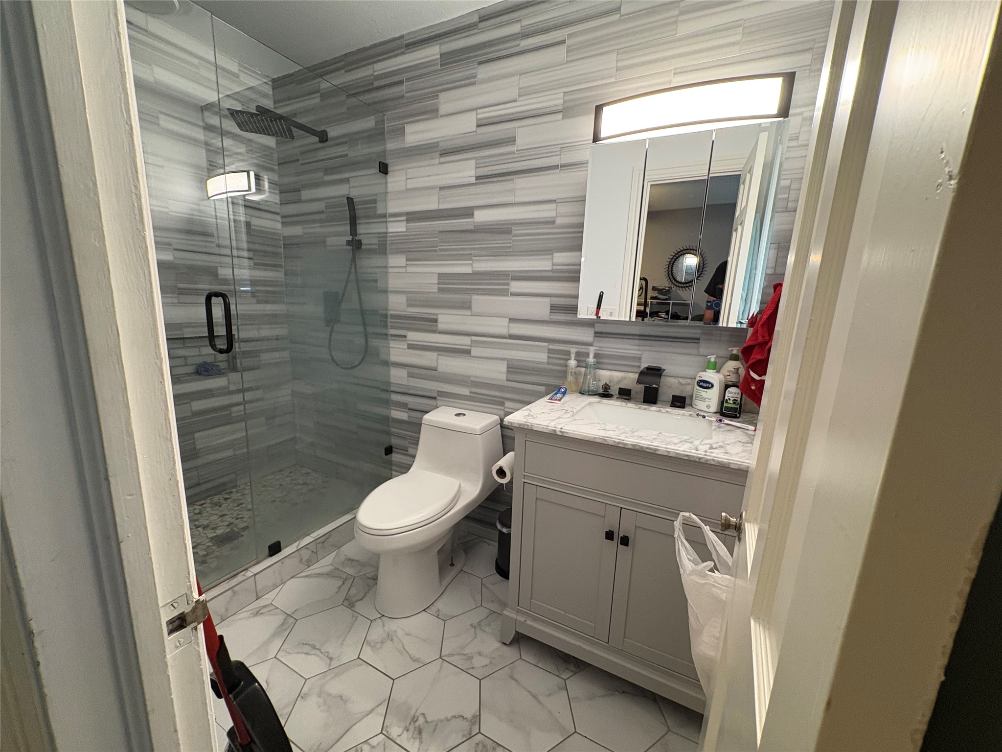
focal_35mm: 14
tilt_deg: -10.0
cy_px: 376
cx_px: 501
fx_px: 405
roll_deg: -2.5
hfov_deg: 102.1
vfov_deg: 85.7
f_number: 2.2
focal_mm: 2.22
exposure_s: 1/60
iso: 320
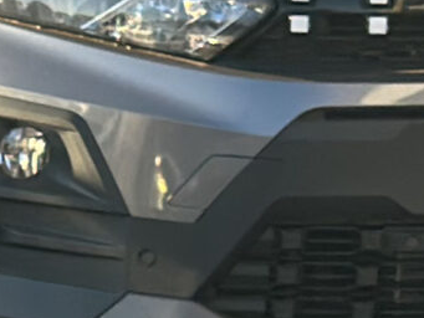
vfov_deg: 4.1
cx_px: -1120
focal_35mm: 360
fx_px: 4411
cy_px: 621
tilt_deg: -9.9
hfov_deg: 5.0
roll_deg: -0.2
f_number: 1.78
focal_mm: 6.86
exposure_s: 1/694
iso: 100
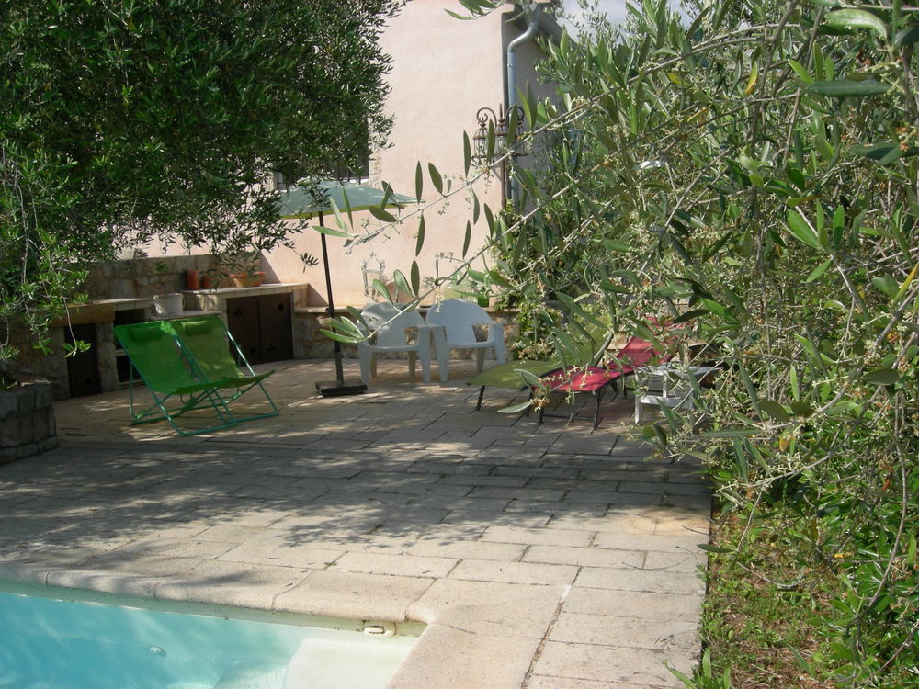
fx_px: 956
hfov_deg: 51.4
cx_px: 460
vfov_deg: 39.7
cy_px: 344
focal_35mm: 36
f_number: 6.8
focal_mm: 7.5
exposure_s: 1/248
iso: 64
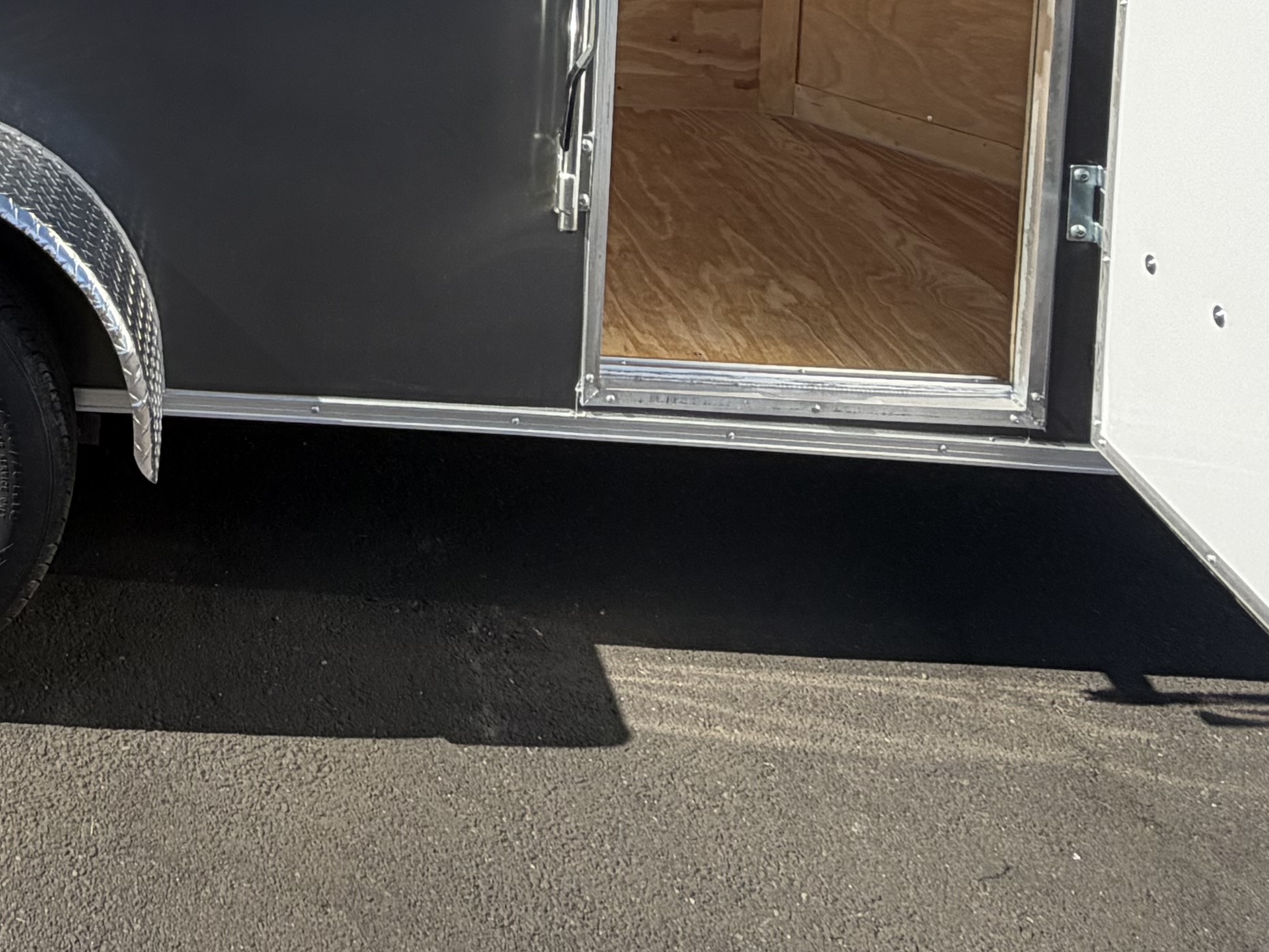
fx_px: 1576
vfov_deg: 28.0
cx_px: 92
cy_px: -274
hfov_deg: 40.1
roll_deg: -1.2
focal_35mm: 43
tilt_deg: -2.0
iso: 25
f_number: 2.2
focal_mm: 2.22
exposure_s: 1/770
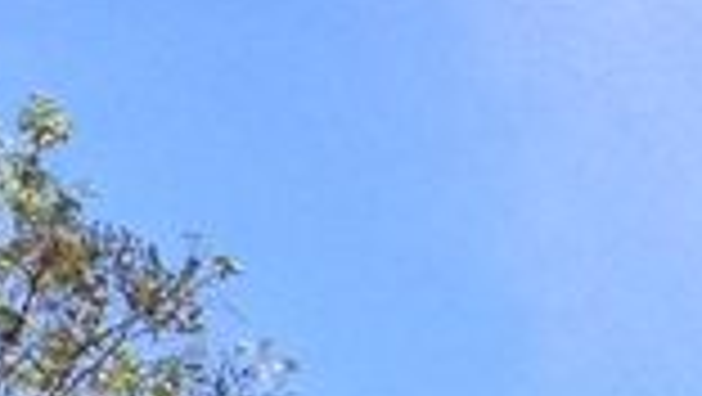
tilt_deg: -0.1
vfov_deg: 3.9
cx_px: -1080
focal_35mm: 293
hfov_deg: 6.9
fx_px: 5458
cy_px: 1490
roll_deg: +1.2
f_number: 2.4
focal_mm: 4.28
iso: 50
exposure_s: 1/863
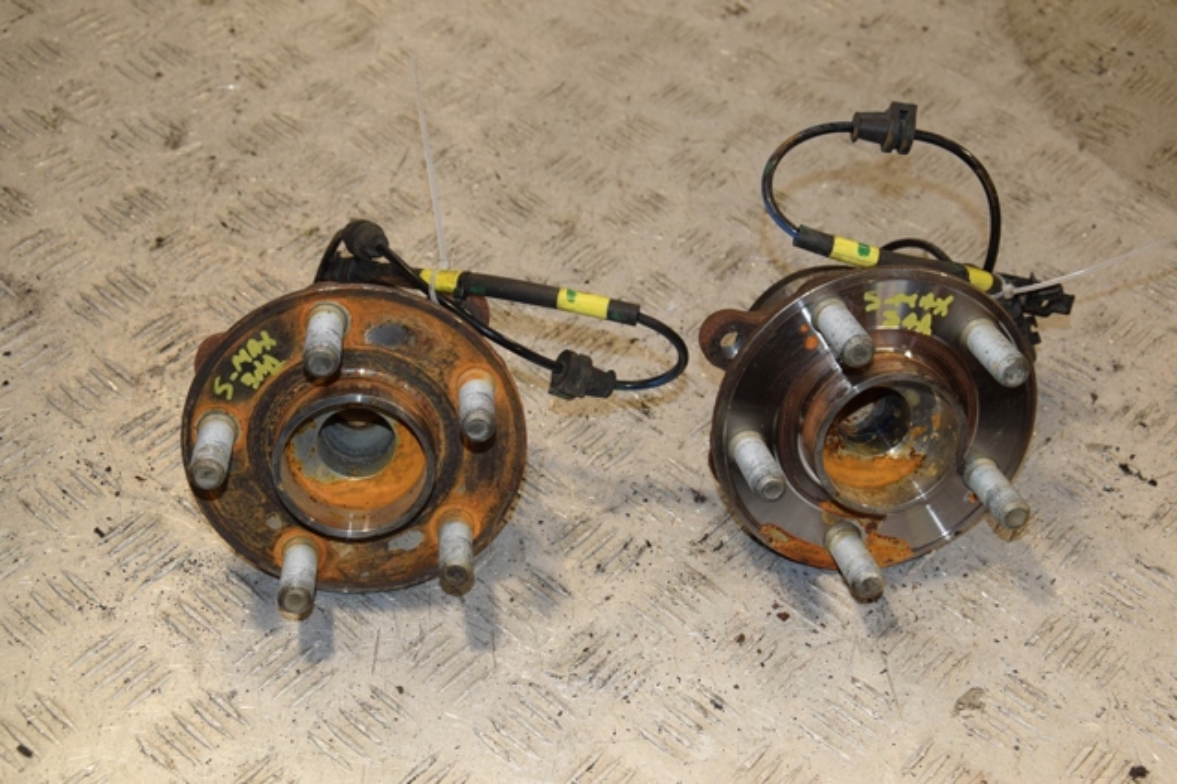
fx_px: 1961
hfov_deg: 33.4
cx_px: 588
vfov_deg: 22.6
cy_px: 392
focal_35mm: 60
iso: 800
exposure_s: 1/200
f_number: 7.1
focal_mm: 40
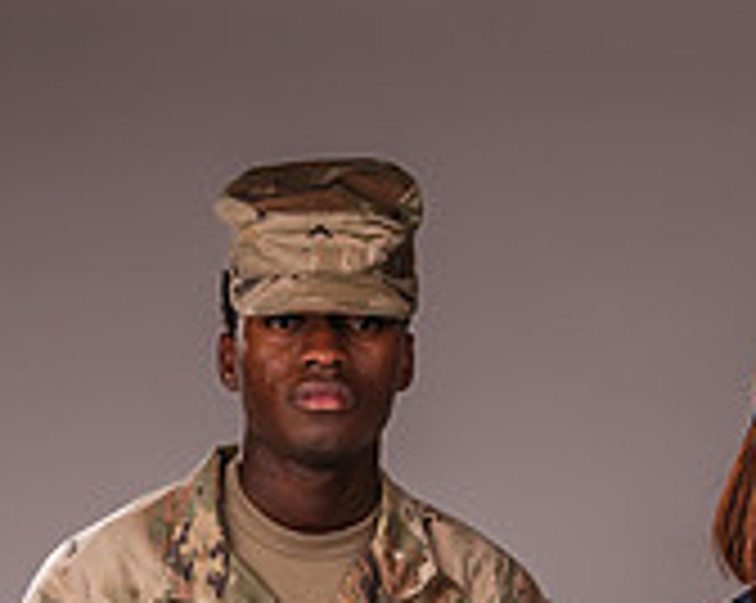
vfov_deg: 4.7
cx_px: 739
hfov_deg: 5.9
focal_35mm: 326
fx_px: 7286
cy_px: 954
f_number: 2.8
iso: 50
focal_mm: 85
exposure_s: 1/400
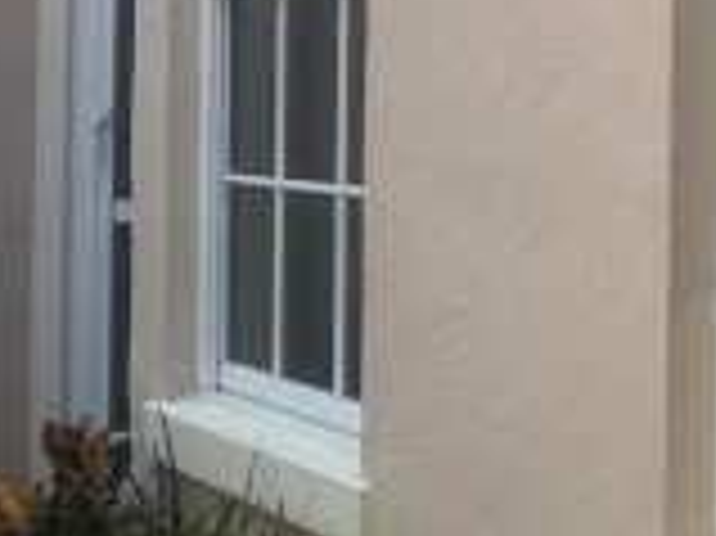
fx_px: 2501
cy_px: 162
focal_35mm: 121
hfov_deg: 14.5
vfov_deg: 12.2
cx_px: -540
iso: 80
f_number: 1.78
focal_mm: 6.76
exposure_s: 1/1524
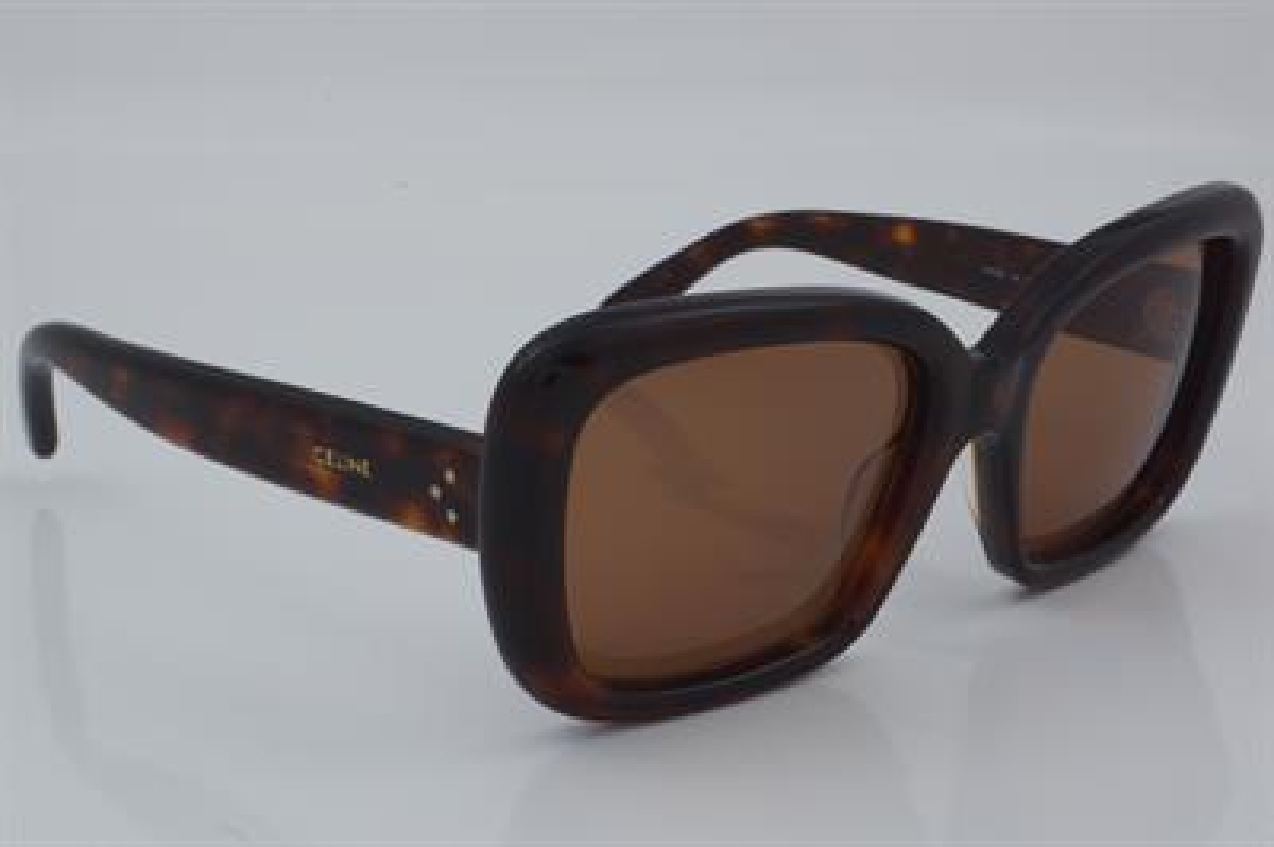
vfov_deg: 18.2
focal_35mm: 75
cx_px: 637
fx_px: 2652
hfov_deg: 27.0
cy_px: 424
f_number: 32
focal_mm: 50
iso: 100
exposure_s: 1/4
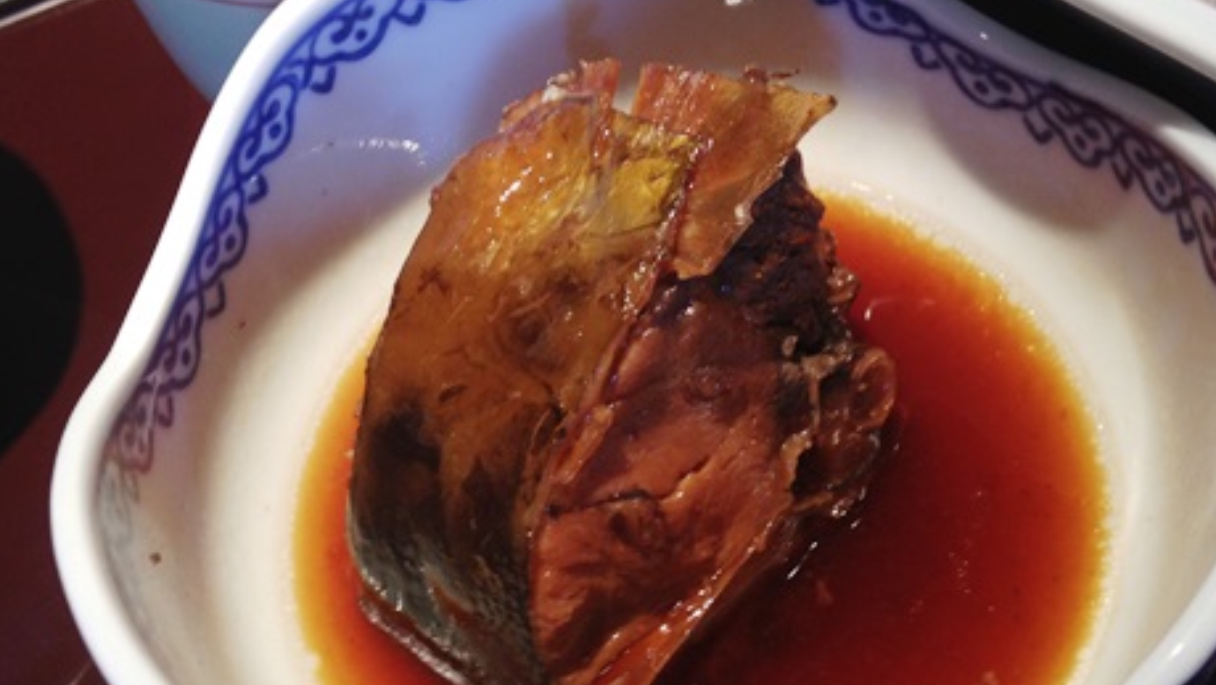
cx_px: 629
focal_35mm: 53
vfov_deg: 22.6
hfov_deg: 39.2
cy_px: 386
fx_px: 1709
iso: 50
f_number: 2.4
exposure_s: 1/30
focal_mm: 4.28
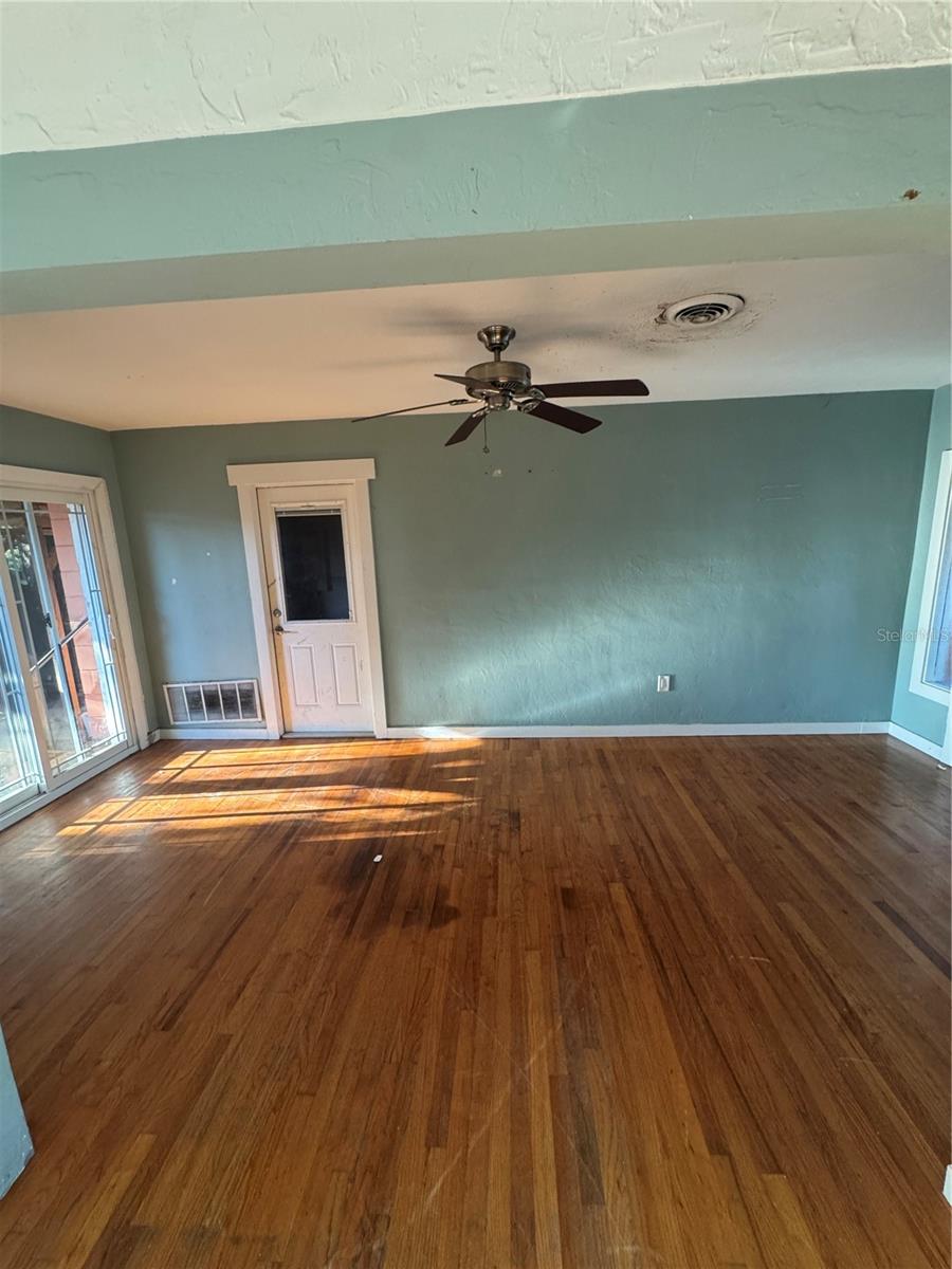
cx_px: 476
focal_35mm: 14
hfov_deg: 85.7
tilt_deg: -11.1
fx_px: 513
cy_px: 634
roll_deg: +2.6
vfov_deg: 102.1
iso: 320
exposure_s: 1/95
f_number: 2.2
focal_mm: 2.22
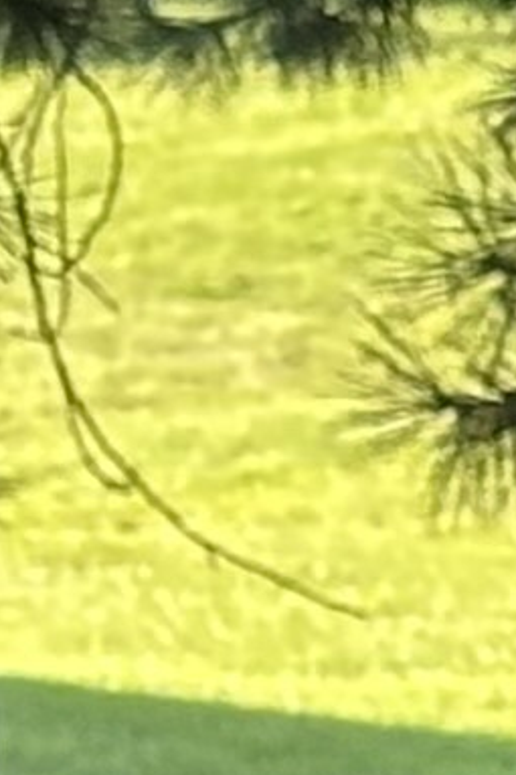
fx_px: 11318
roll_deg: +3.0
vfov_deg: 3.7
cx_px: 1934
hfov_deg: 2.6
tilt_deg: -17.7
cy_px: 3053
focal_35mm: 526
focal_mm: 6.86
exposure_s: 1/220
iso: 64
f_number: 1.78
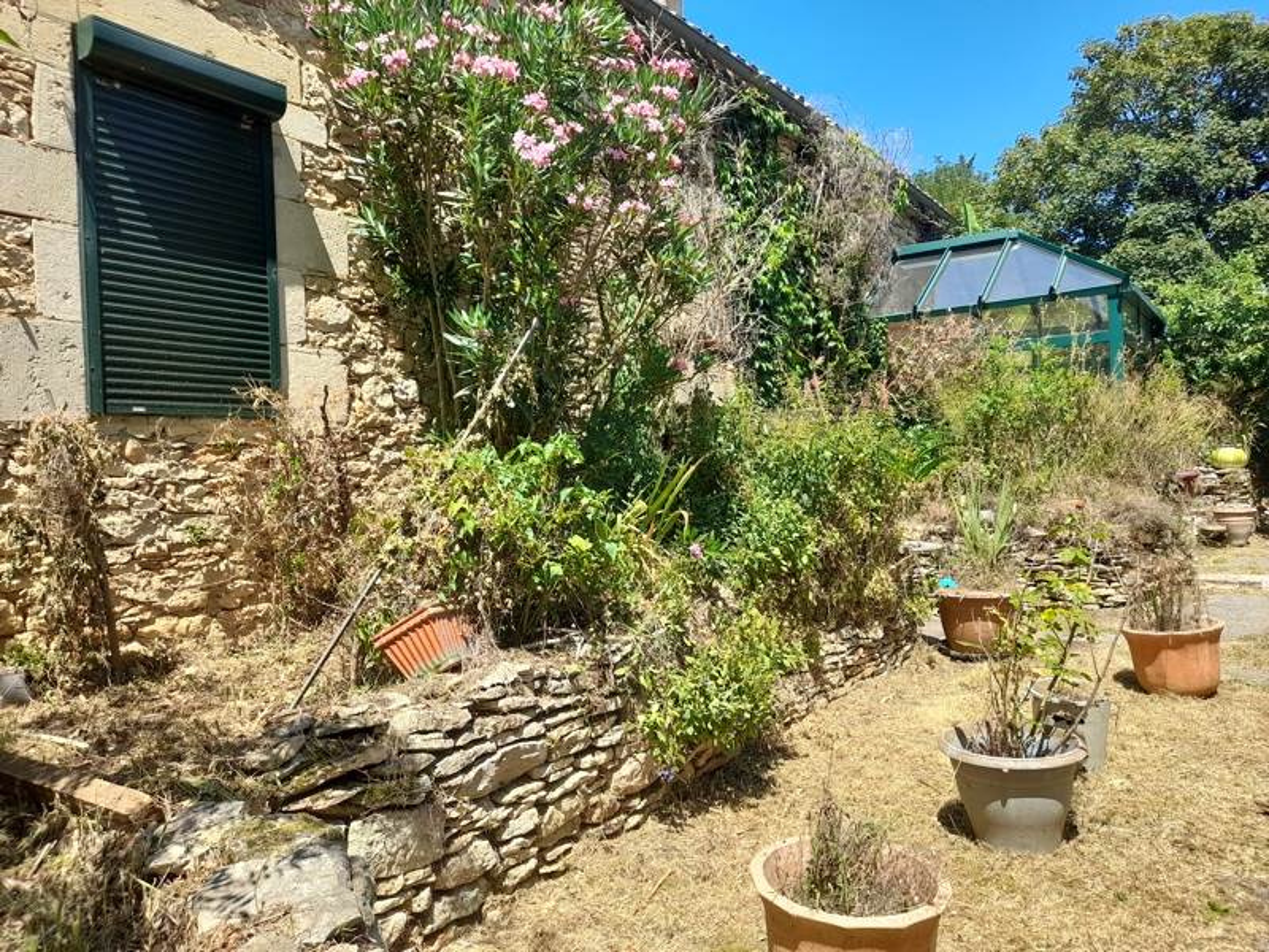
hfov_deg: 69.4
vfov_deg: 54.9
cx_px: 634
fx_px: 916
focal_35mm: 25
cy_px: 476
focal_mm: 4.6
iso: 20
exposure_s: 1/310
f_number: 2
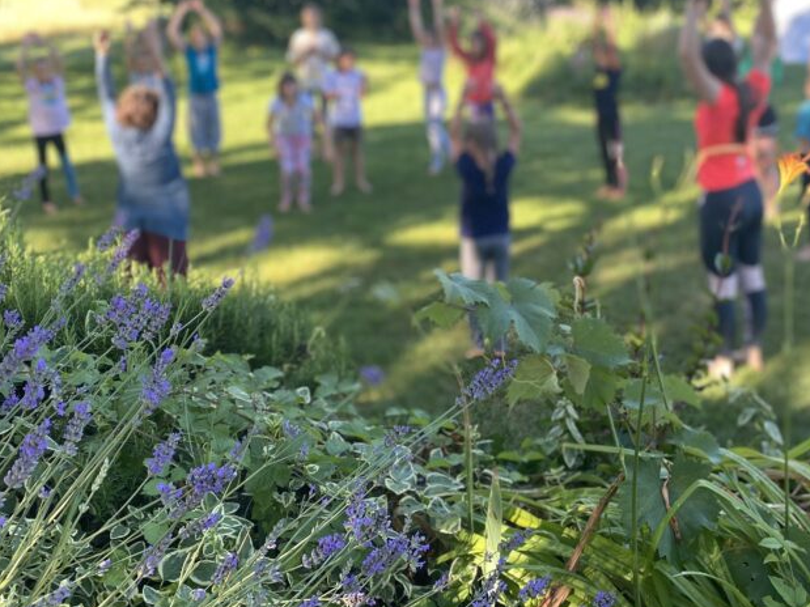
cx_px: 478
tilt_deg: -15.3
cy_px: 120
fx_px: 1006
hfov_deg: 43.7
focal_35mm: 43
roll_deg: +1.6
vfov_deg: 32.6
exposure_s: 1/121
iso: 32
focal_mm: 4.25
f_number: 1.8
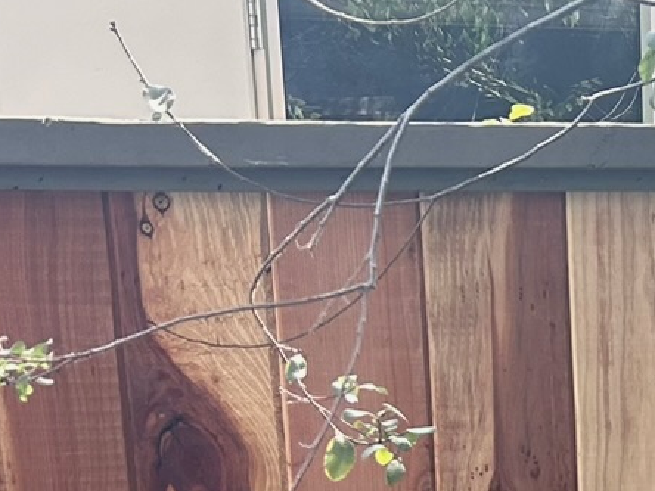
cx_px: 1034
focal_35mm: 120
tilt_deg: -17.6
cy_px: 835
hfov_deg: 15.0
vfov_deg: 11.6
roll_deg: -1.0
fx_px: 2271
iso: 50
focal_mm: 5.7
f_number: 1.5
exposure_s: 1/298
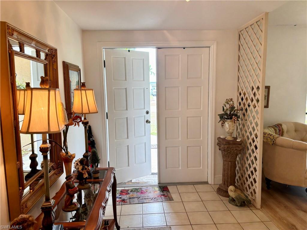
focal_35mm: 26
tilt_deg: -6.7
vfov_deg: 53.1
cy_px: 115
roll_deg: +1.3
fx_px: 231
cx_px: 154
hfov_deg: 67.3
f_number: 1.6
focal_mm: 5.96
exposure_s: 1/60
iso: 80
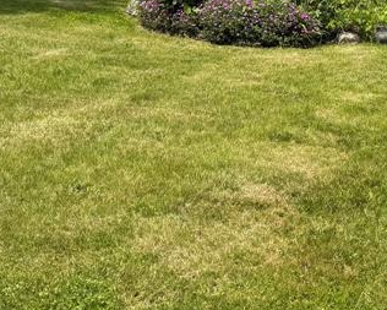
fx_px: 871
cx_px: 340
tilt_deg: -10.3
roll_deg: -4.3
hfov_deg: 24.4
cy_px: 49
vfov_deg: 19.9
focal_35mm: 76
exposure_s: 1/2959
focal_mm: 6.76
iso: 80
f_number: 1.78
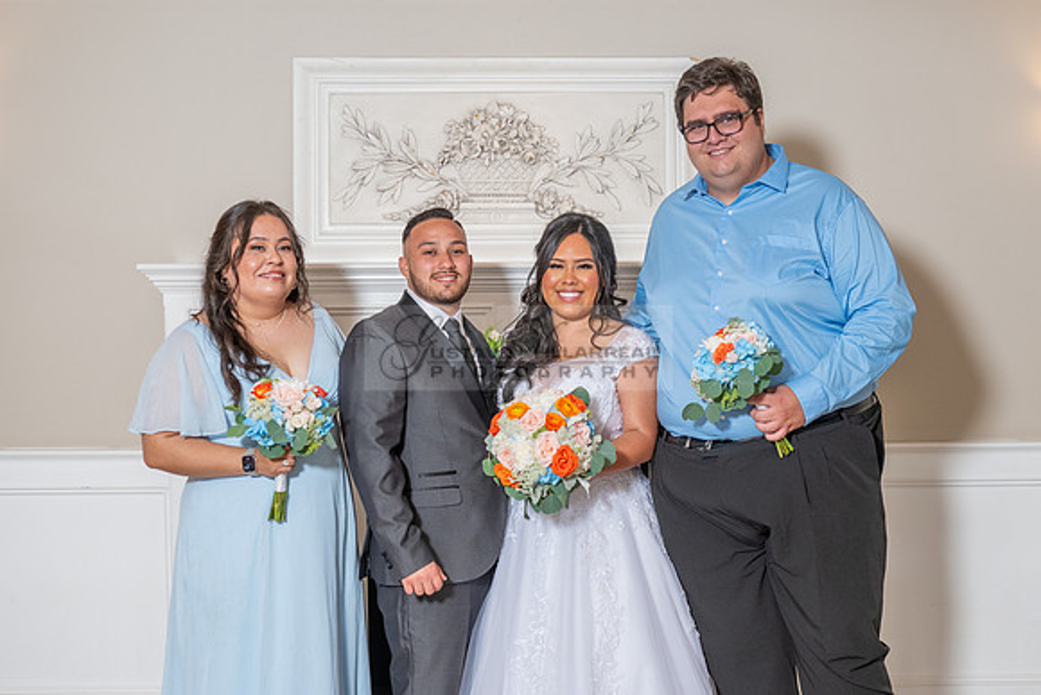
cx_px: 569
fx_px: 1592
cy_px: 425
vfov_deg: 24.6
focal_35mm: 55
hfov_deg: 36.2
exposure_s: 1/160
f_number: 4.5
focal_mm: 45
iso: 640
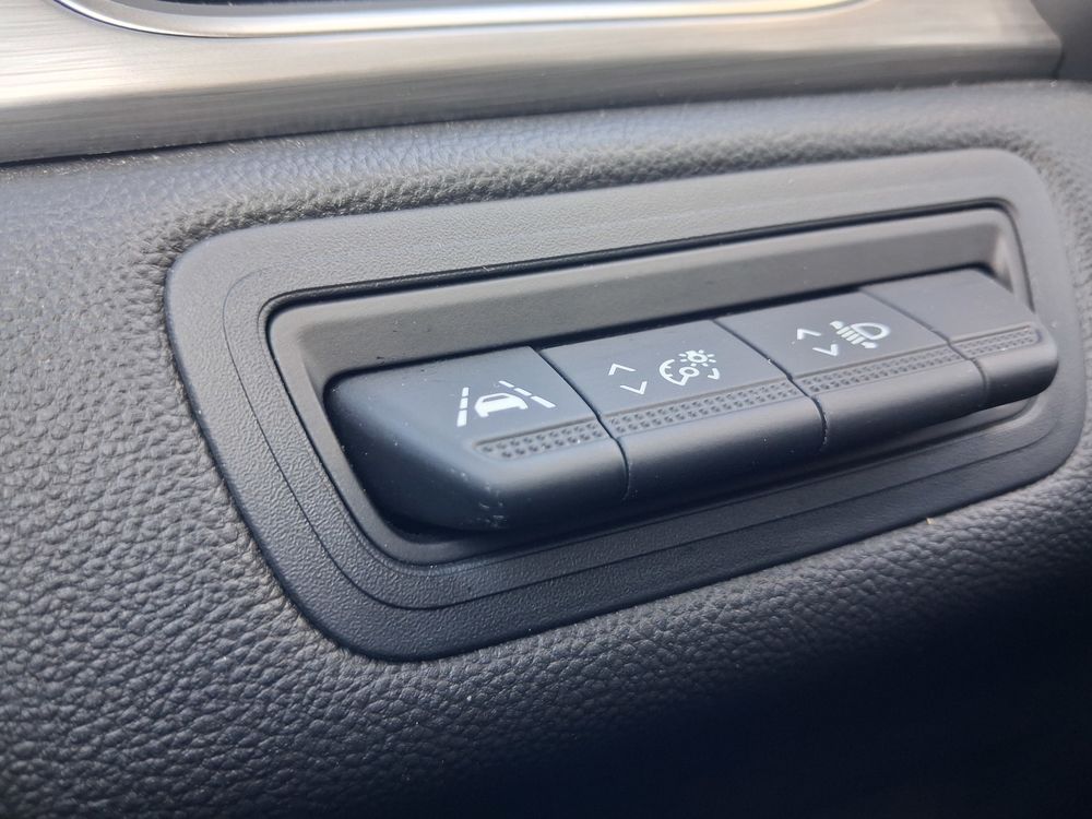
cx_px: 546
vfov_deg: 51.4
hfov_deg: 65.3
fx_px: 852
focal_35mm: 27
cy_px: 410
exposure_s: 1/100
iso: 200
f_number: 1.8
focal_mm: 4
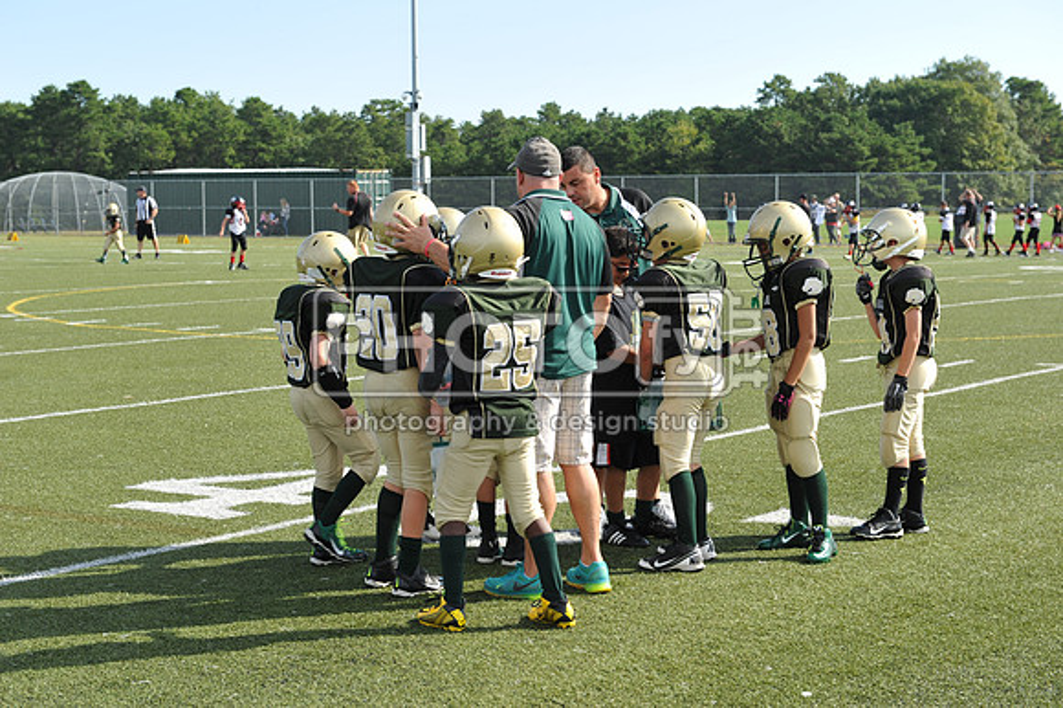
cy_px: 354
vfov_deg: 19.4
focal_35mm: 70
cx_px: 532
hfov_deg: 28.9
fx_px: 2066
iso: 200
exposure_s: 1/200
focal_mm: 70
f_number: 8
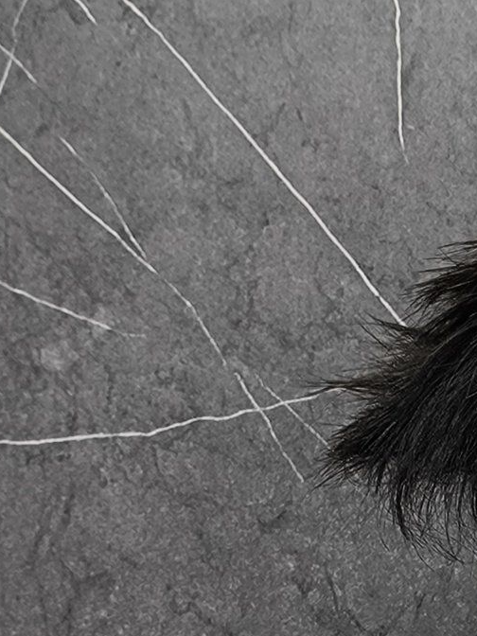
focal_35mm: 130
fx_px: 2388
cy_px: 655
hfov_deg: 10.7
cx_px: 867
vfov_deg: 14.9
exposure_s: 1/100
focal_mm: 5.35
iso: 160
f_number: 1.7
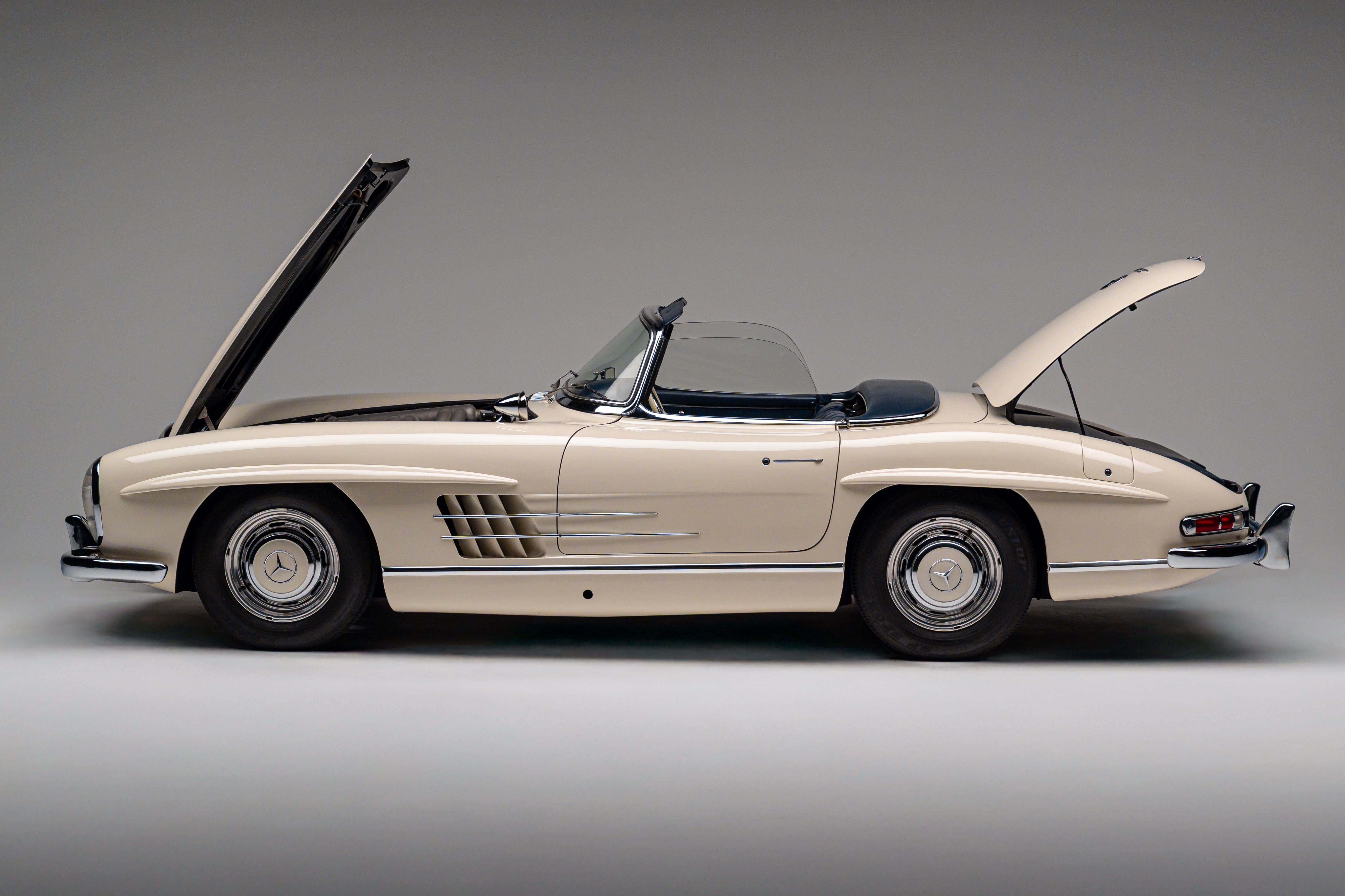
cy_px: 448
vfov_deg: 23.7
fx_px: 2133
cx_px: 672
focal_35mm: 57
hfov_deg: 35.0
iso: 400
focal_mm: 57.1
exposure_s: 1/80
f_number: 2.8
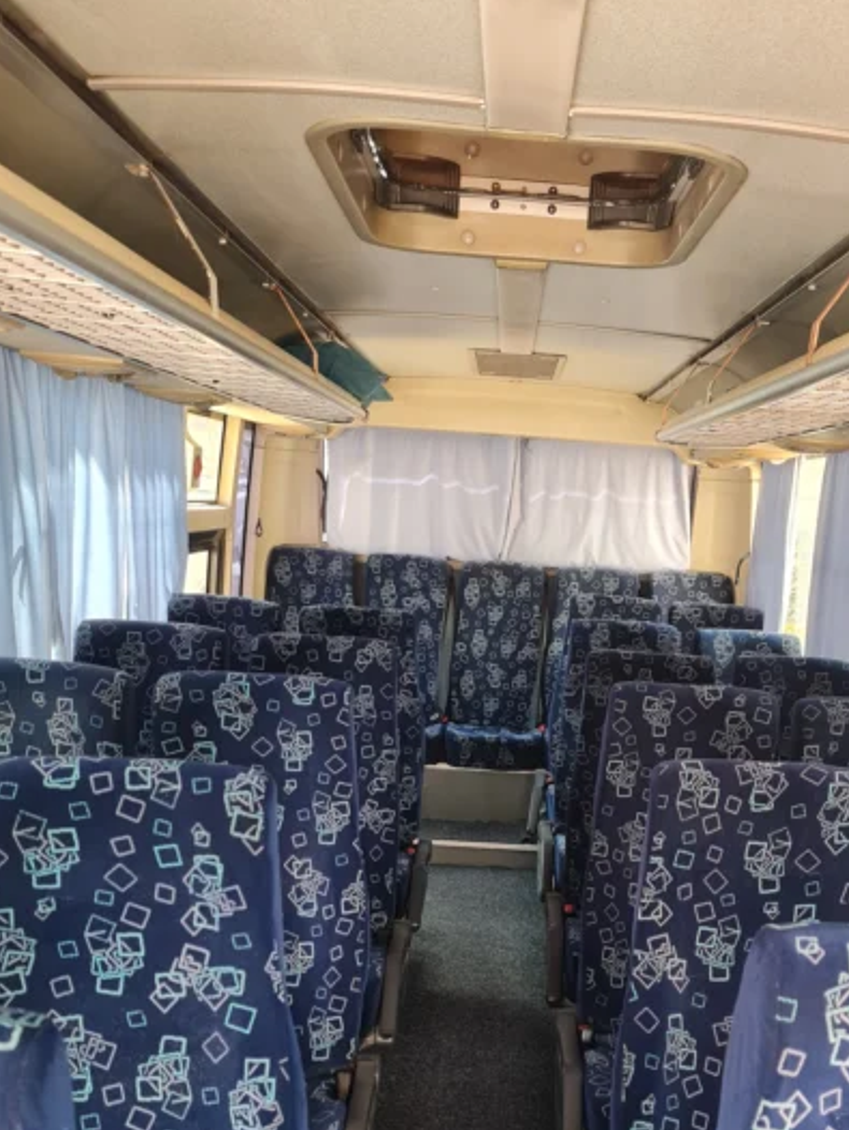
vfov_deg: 47.7
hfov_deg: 37.5
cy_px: 801
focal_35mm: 38
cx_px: 533
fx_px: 1242
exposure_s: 1/50
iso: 250
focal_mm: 7
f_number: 1.8
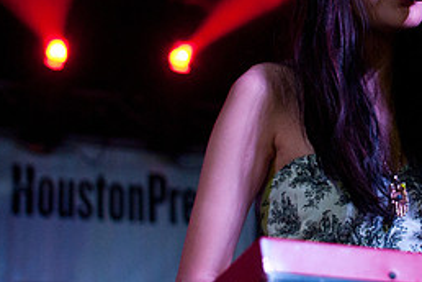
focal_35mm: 101
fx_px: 1184
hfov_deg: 19.7
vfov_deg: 13.5
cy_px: 112
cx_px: 399
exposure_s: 1/160
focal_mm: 30
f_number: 2.2
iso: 1250
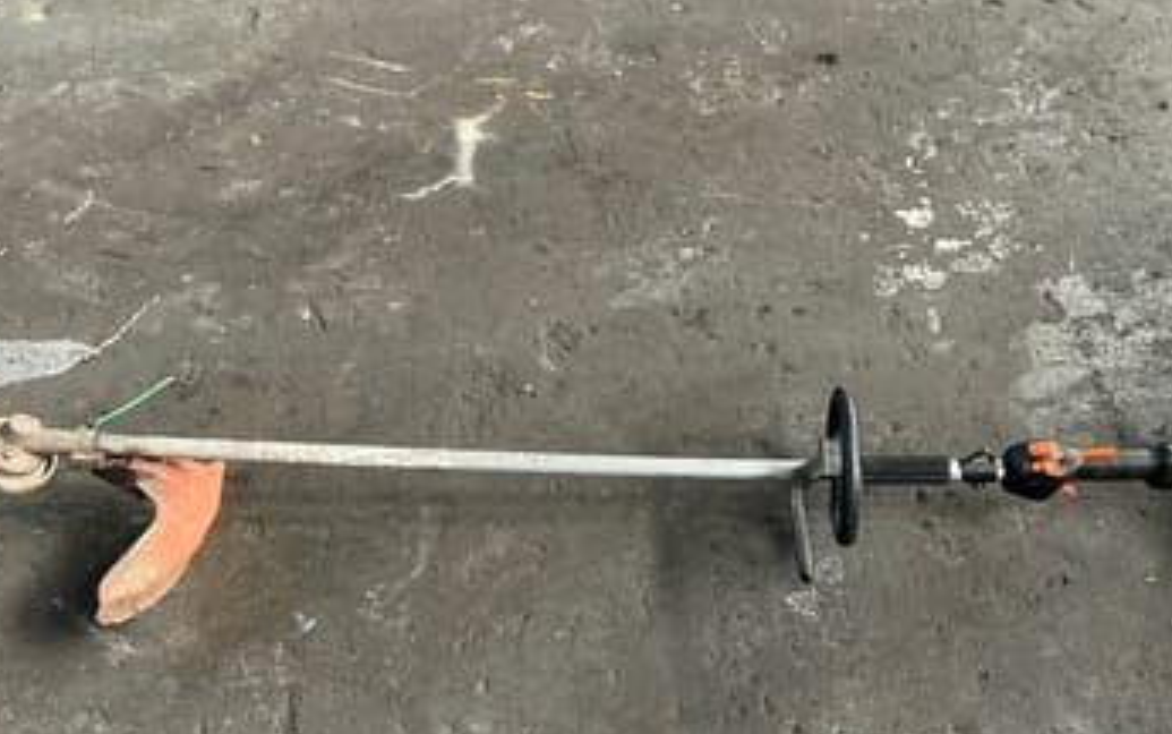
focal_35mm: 43
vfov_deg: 29.8
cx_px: 690
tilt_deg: -48.7
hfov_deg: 46.0
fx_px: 1374
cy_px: 464
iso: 100
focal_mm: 3
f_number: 1.8
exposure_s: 1/60
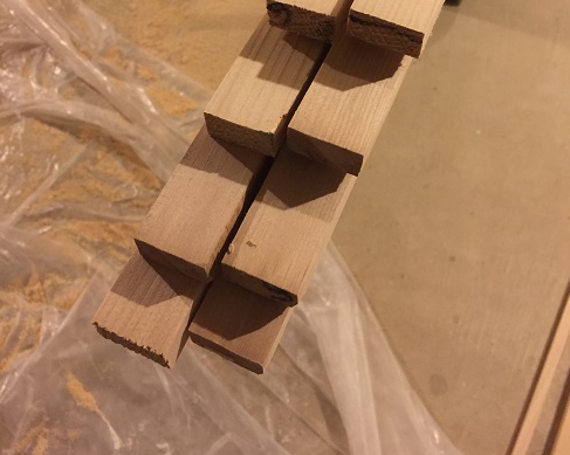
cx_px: 286
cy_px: 101
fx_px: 641
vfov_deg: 37.9
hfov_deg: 48.0
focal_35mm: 38
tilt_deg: -53.4
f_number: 2.2
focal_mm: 4.15
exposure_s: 1/4
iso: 80
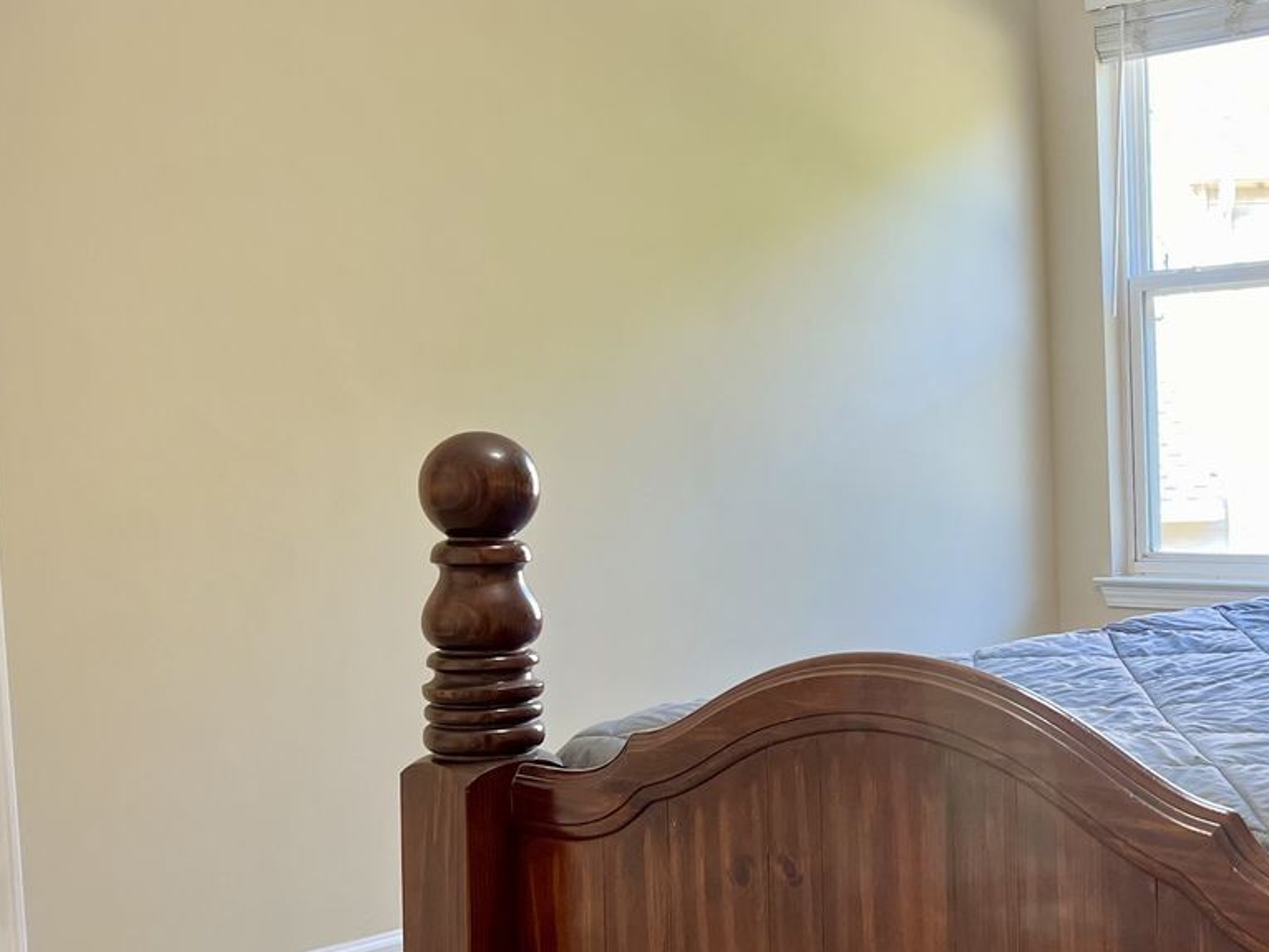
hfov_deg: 35.5
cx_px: 1118
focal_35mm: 51
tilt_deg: -5.2
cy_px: 585
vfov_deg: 28.5
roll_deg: +2.6
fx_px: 1870
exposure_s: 1/120
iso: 125
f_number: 1.5
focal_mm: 5.7
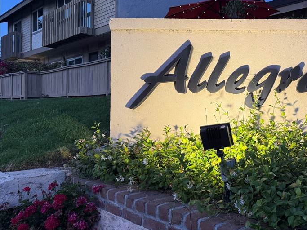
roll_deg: -0.1
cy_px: 109
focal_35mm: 36
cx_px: 230
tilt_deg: -0.6
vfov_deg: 39.6
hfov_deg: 49.4
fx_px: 319
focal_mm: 6.76
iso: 160
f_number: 1.78
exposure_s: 1/60
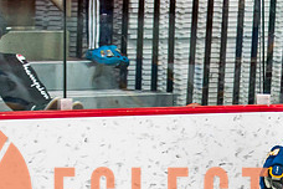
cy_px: 198
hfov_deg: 5.0
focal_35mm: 411
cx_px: 381
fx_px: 3231
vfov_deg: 3.3
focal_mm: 80
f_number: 2.8
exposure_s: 1/640
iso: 640
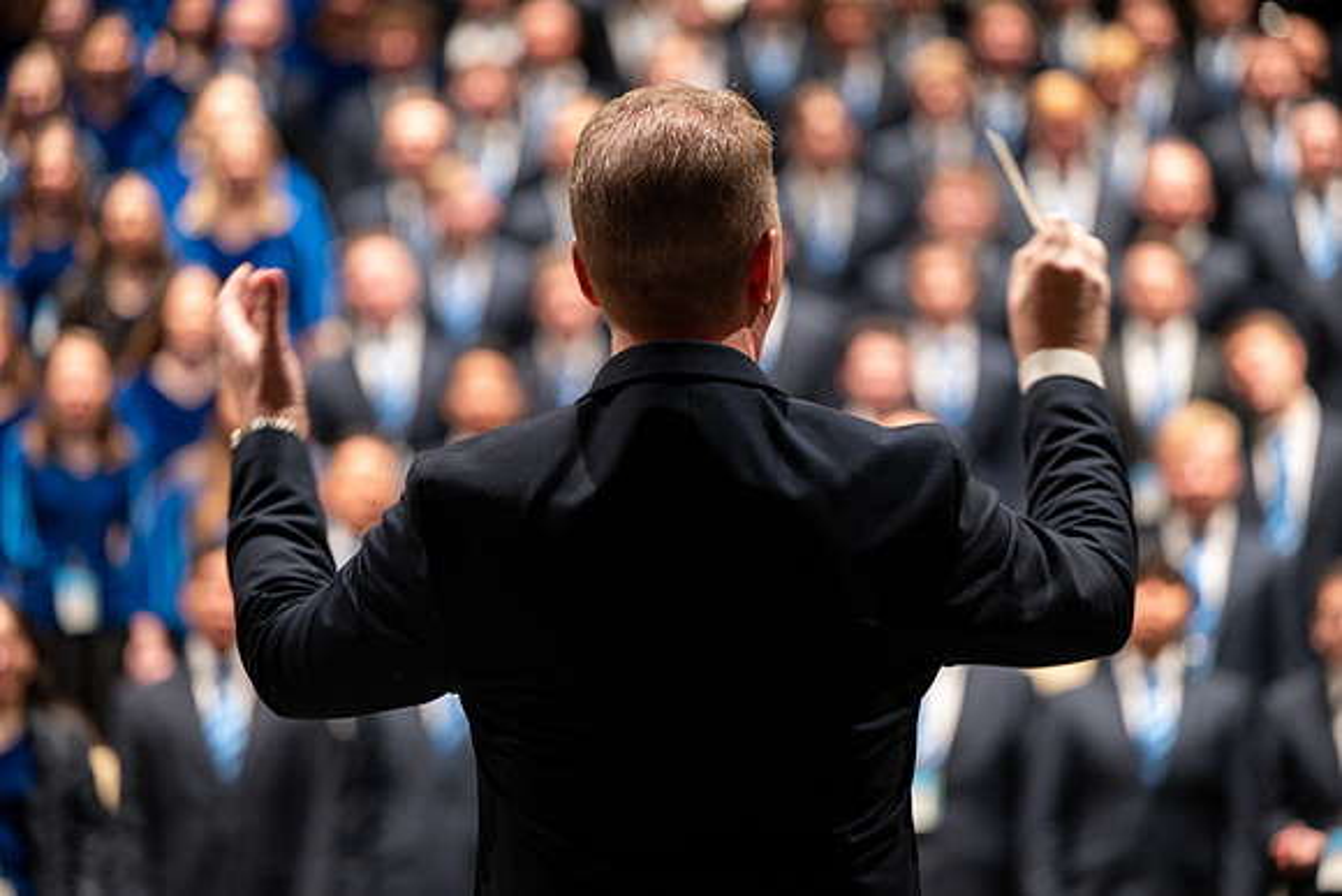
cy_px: 416
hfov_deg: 14.7
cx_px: 692
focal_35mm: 139
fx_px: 5193
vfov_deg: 9.9
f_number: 2.8
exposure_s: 1/25
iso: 800
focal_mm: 130
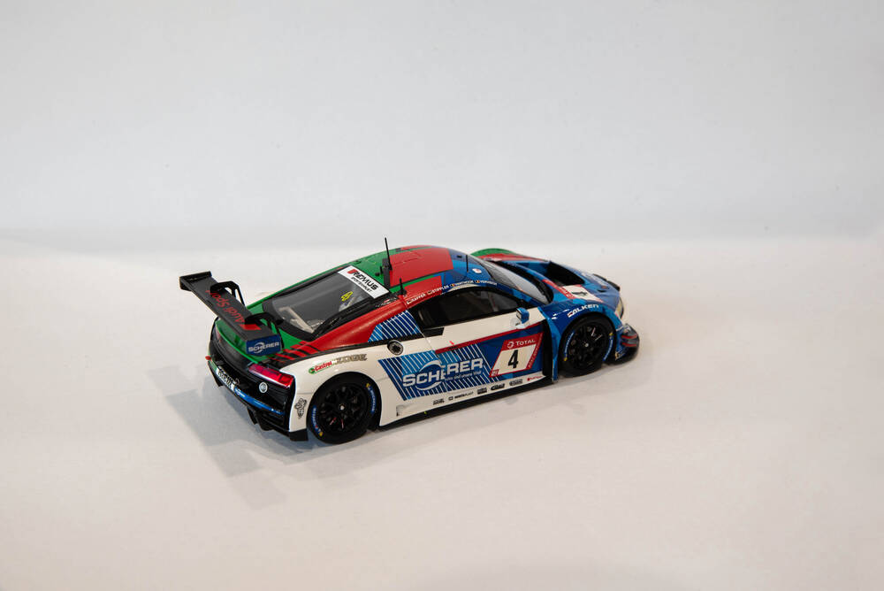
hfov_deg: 30.9
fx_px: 1597
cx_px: 442
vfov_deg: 20.9
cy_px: 296
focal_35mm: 65
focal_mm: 65
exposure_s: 1/15
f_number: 18
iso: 320
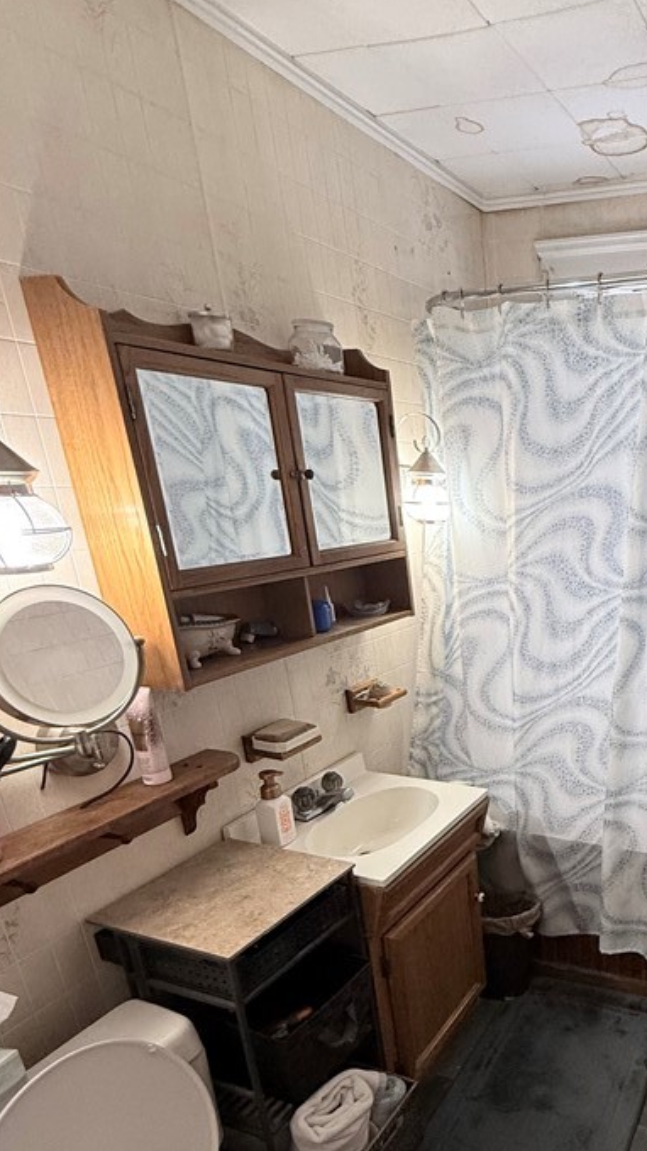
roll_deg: -0.4
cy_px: 722
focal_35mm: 23
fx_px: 701
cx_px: 628
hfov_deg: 43.4
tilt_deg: -17.2
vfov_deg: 77.2
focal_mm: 2.22
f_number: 2.2
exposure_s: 1/60
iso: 400
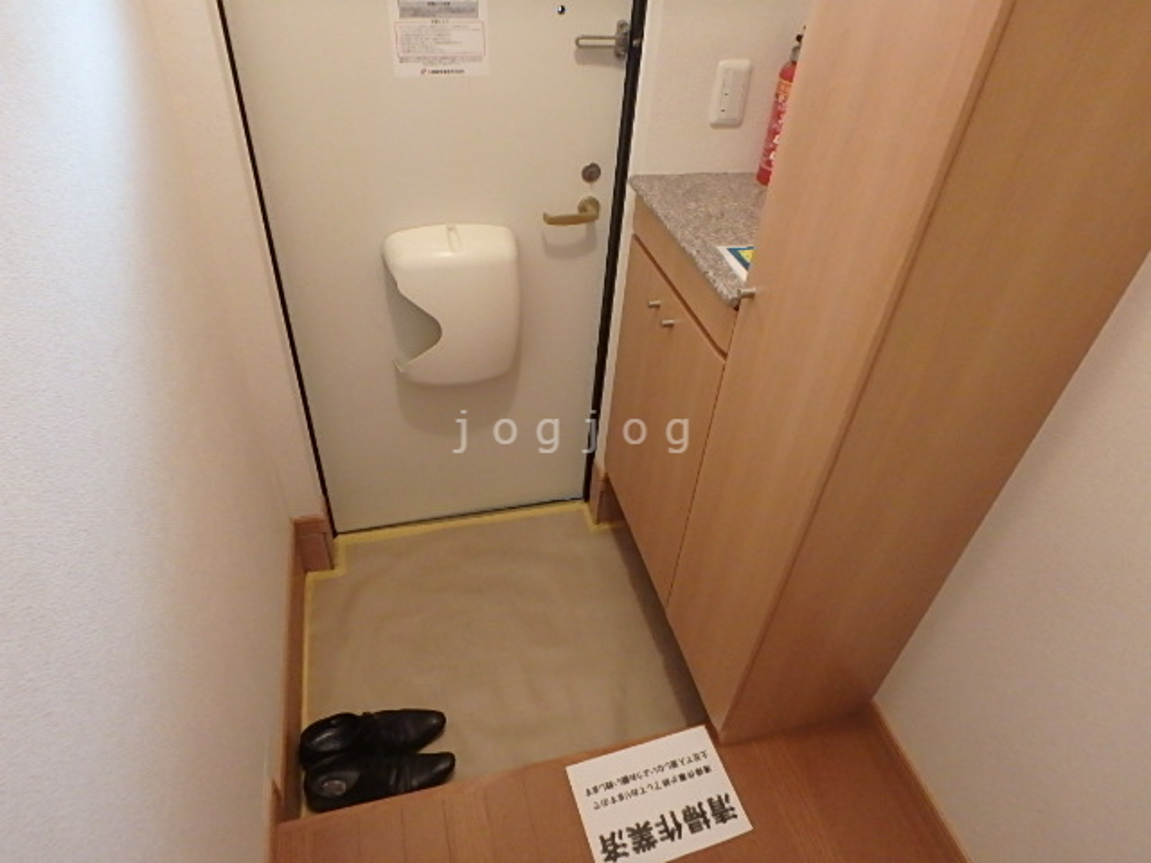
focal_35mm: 21
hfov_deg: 79.0
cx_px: 576
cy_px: 432
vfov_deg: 63.4
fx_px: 698
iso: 800
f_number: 3.5
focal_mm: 3.7
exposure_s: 1/25
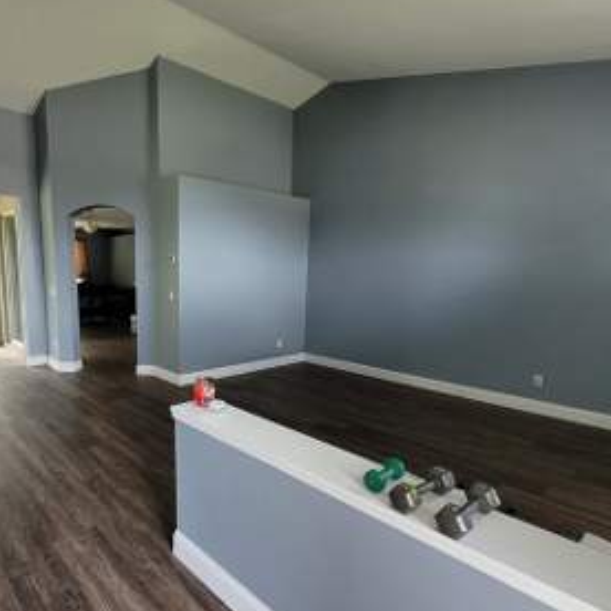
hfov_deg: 73.9
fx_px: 399
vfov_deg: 74.6
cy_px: 336
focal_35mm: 20
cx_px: 239
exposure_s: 1/60
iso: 200
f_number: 2.2
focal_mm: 1.74
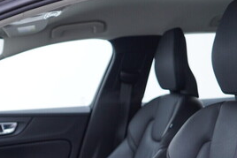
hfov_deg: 26.1
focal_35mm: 74
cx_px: 6
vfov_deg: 18.0
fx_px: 487
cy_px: 158
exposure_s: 1/40
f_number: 2.8
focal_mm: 24
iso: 125
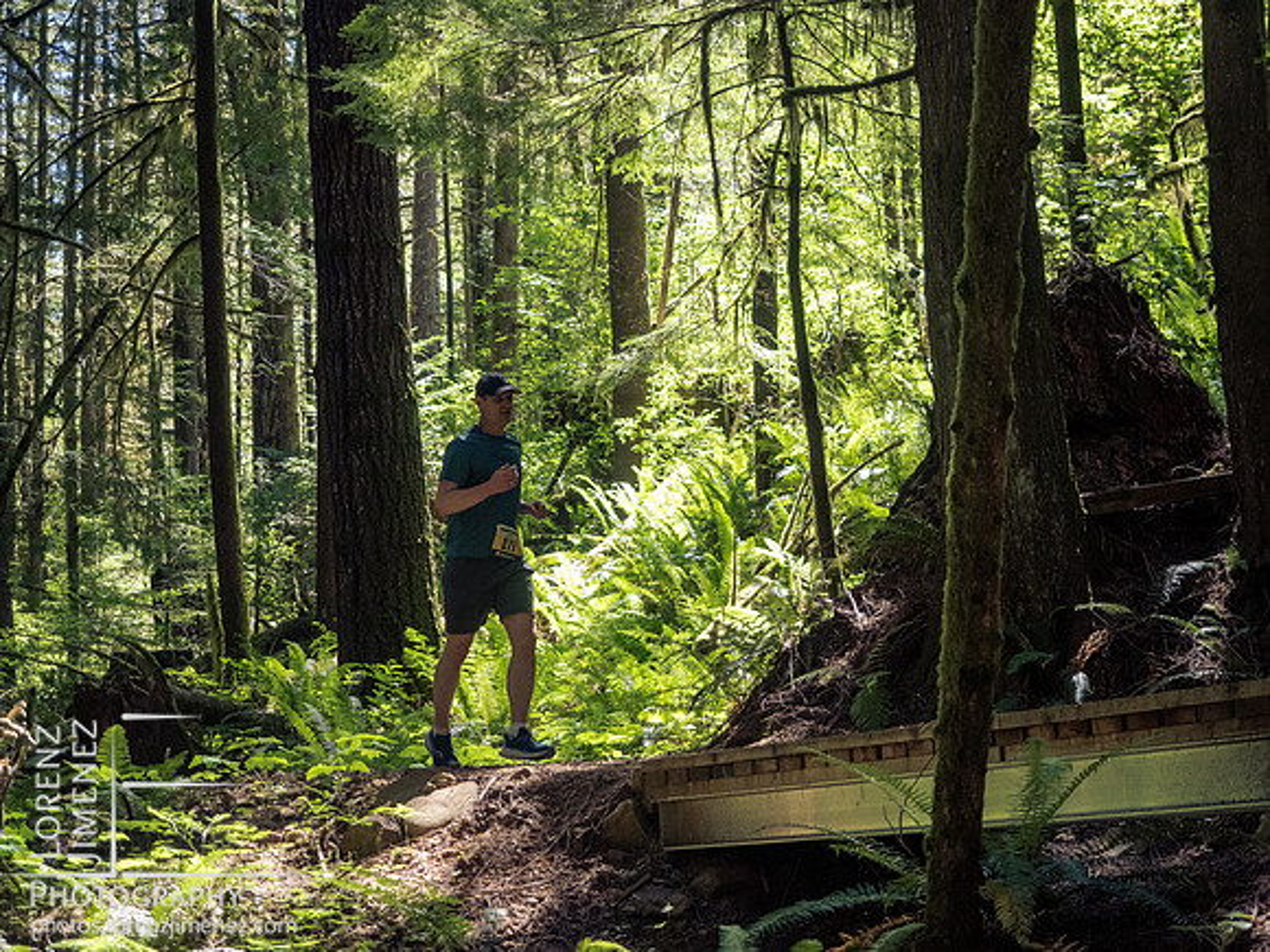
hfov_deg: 24.4
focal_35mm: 80
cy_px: 476
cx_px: 635
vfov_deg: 18.4
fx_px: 2935
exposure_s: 1/1000
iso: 1250
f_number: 2.8
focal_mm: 40
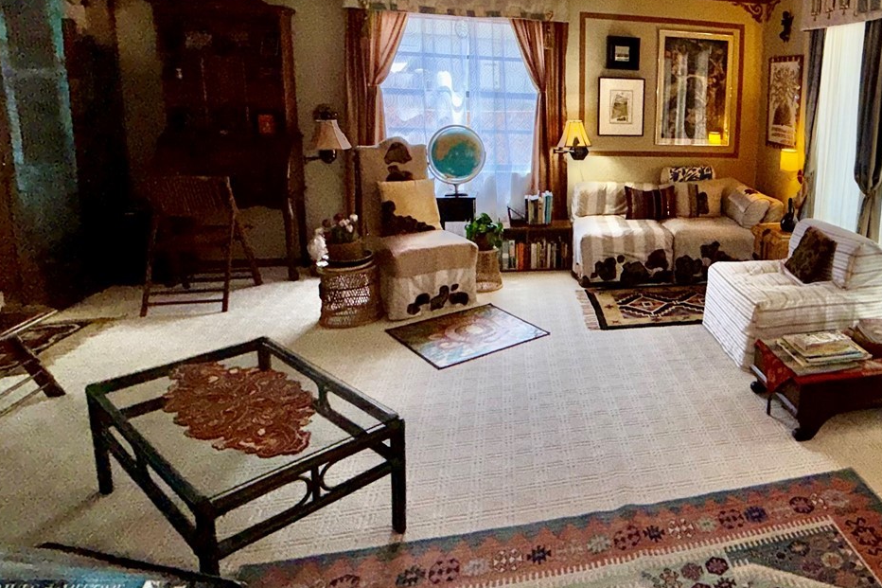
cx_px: 690
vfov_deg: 50.2
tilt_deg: -8.0
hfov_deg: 65.8
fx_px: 612
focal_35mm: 25
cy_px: 190
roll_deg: -2.8
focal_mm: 2.22
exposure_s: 1/122
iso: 40
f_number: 2.2
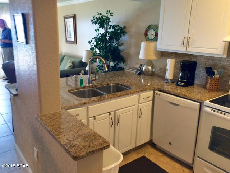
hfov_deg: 61.6
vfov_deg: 48.3
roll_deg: -1.6
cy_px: 86
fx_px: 193
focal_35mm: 29
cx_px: 115
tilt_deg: -14.9
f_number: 2.2
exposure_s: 1/40
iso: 40
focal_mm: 4.15
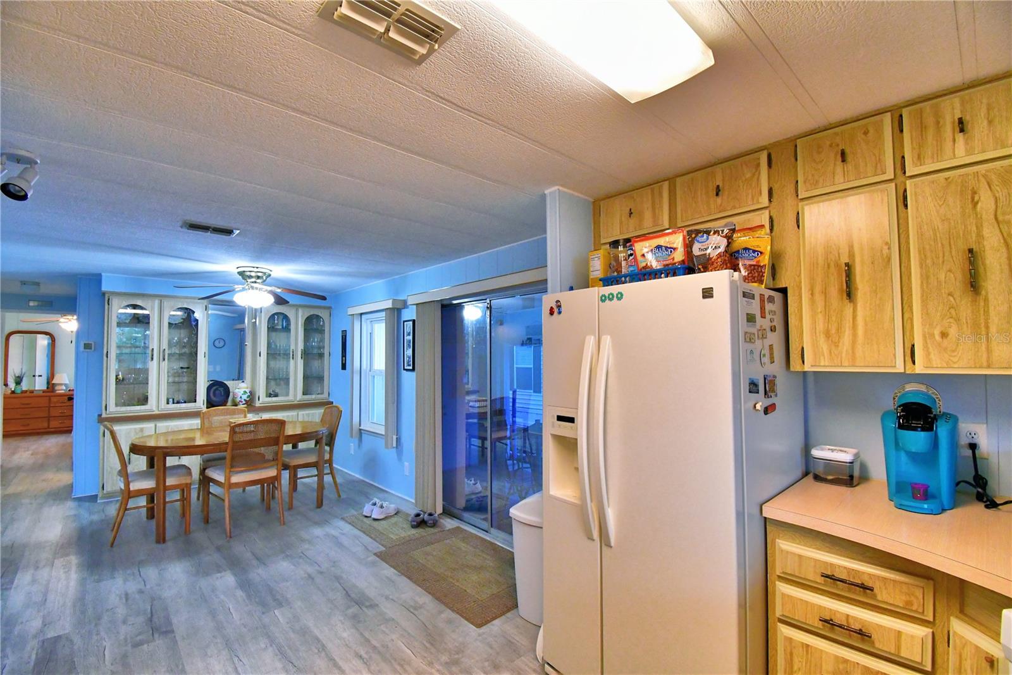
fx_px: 422
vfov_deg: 77.3
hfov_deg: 100.4
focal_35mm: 15
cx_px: 506
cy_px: 338
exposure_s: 1/60
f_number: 8
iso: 2500
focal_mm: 10
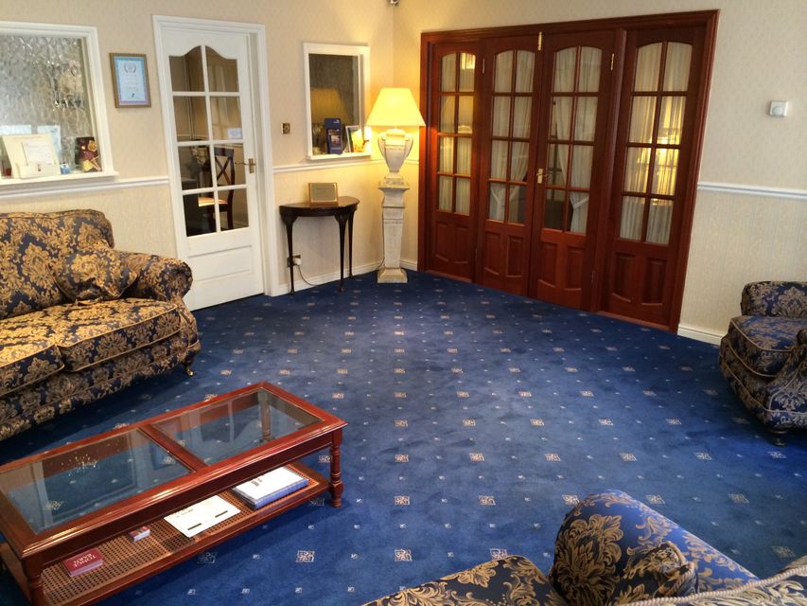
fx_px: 699
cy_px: 303
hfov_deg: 60.0
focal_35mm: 30
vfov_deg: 46.8
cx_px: 404
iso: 200
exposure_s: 1/30
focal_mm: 4.12
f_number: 2.2
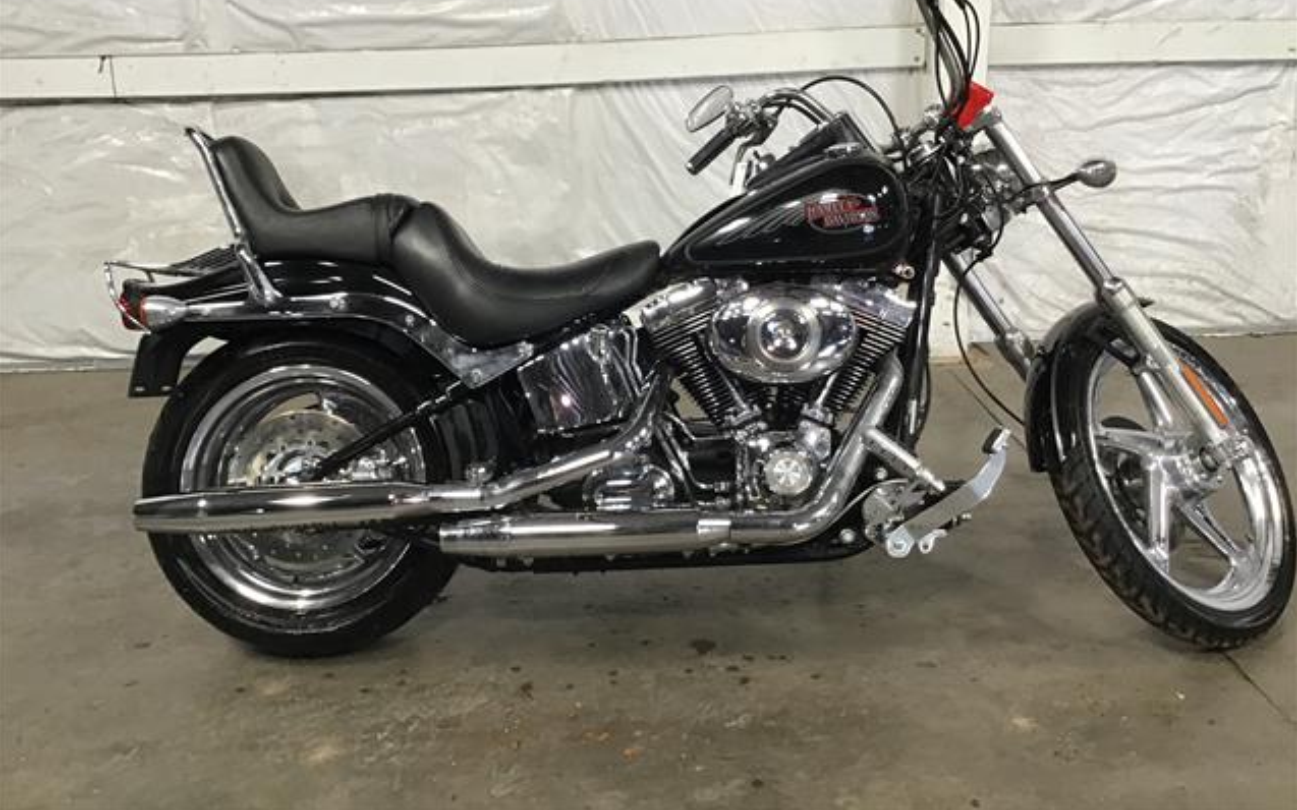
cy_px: 326
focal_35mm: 33
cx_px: 647
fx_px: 1166
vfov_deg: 38.2
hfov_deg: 58.1
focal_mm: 3.3
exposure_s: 1/30
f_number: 2.4
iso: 80
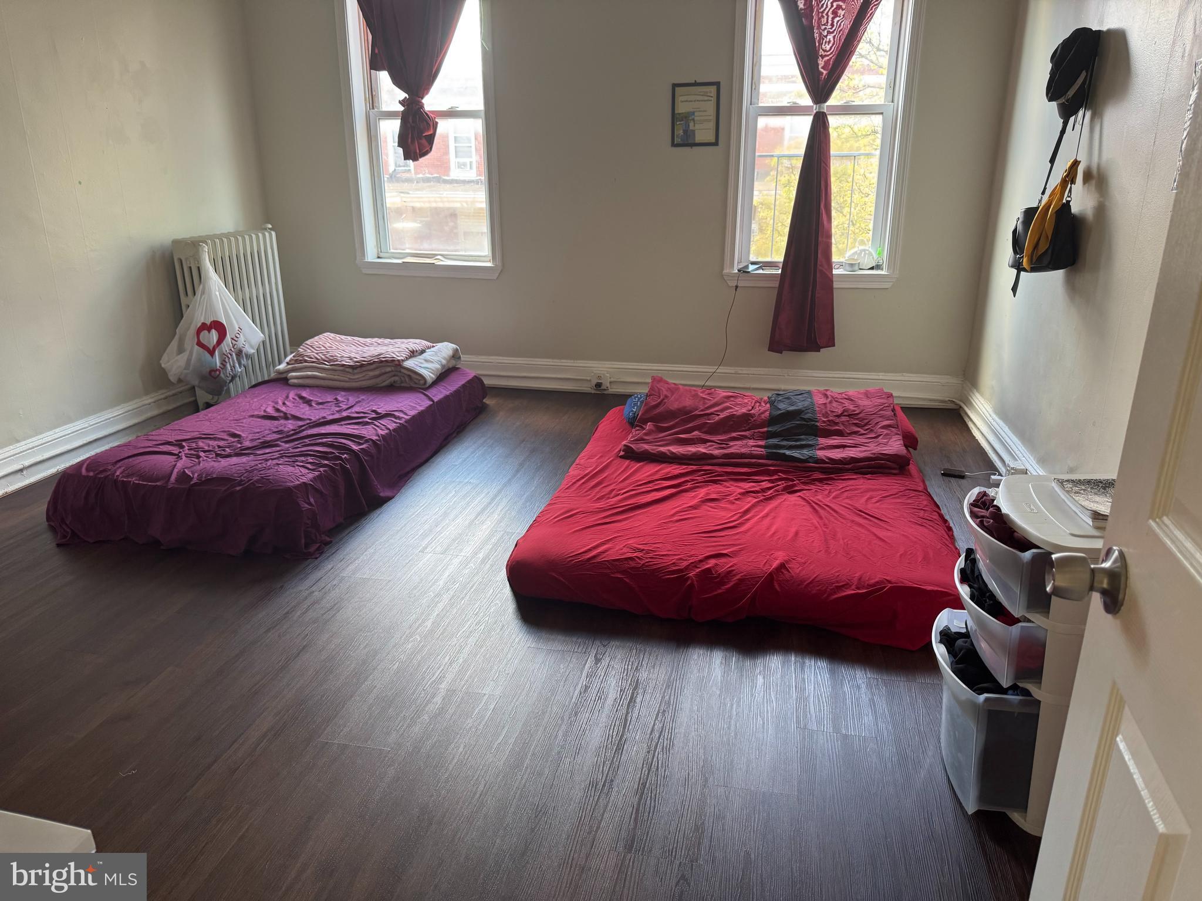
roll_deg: +0.0
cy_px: 450
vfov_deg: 56.8
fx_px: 833
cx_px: 601
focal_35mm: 24
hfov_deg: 71.6
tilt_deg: -19.2
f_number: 1.78
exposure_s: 1/100
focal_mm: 6.76
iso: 200
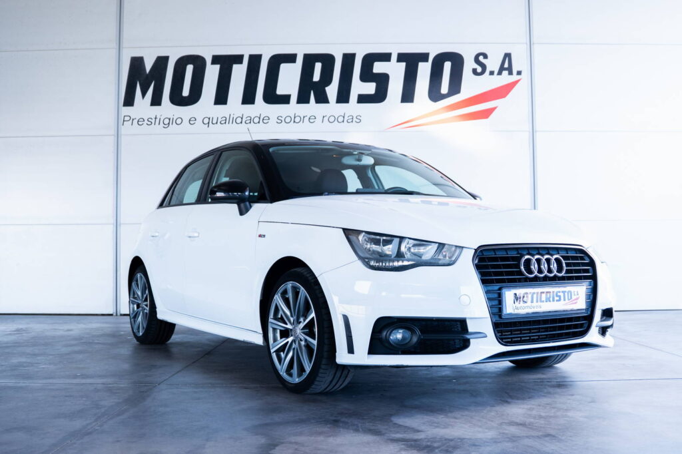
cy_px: 227
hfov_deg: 49.6
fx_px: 739
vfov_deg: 34.2
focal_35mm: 39
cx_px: 341
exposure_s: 1/400
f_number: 2.8
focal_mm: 26.3
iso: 640
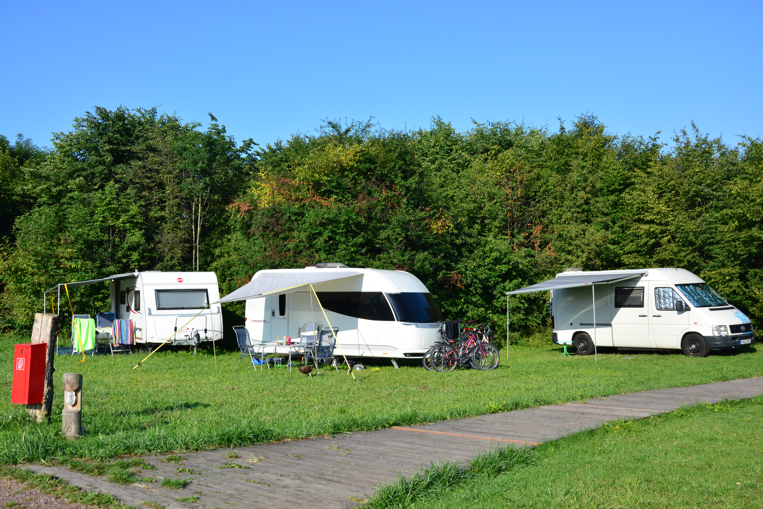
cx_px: 382
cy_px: 254
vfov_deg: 31.9
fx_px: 890
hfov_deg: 46.4
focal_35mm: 42
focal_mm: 28
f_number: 8
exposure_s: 1/2000
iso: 800
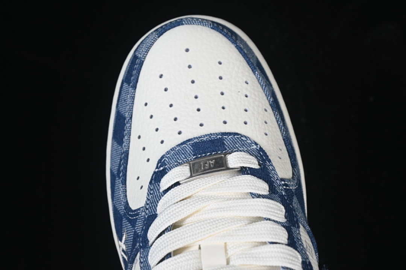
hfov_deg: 27.0
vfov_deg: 18.2
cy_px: 135
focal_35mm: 75
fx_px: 846
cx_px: 203
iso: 160
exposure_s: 1/60
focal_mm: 50
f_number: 7.1
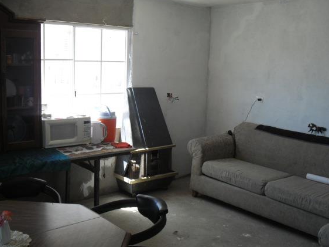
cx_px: 148
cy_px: 126
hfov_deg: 45.7
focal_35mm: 41
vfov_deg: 35.1
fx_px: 390
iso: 200
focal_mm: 6.3
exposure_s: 1/60
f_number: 3.1
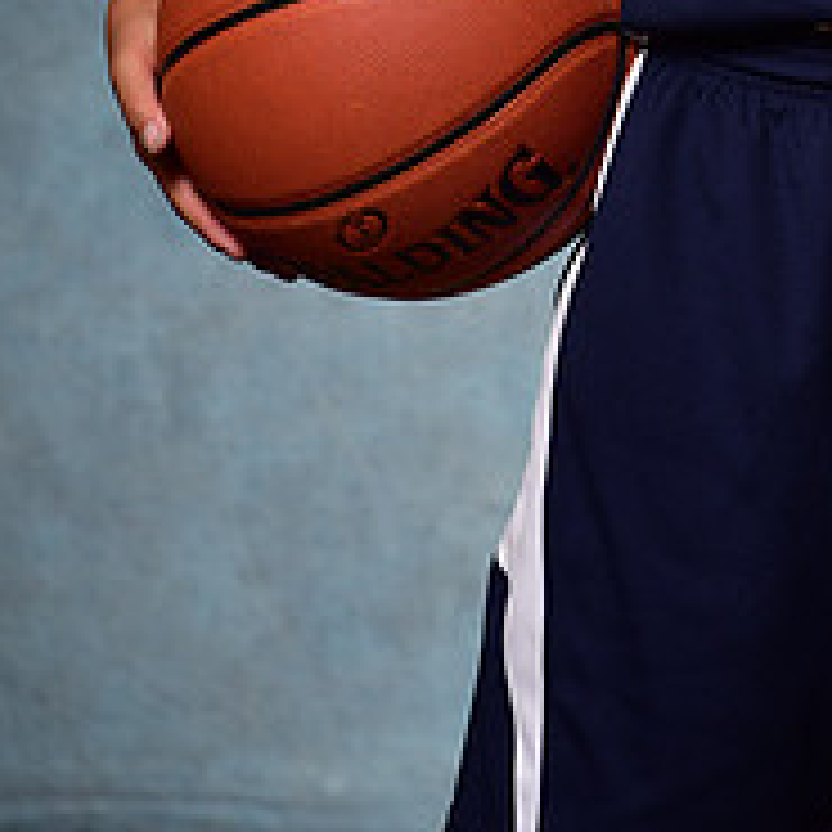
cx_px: 852
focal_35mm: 187
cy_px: -418
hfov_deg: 9.3
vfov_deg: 9.1
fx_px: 5085
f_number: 5
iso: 100
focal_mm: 70
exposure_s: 1/200
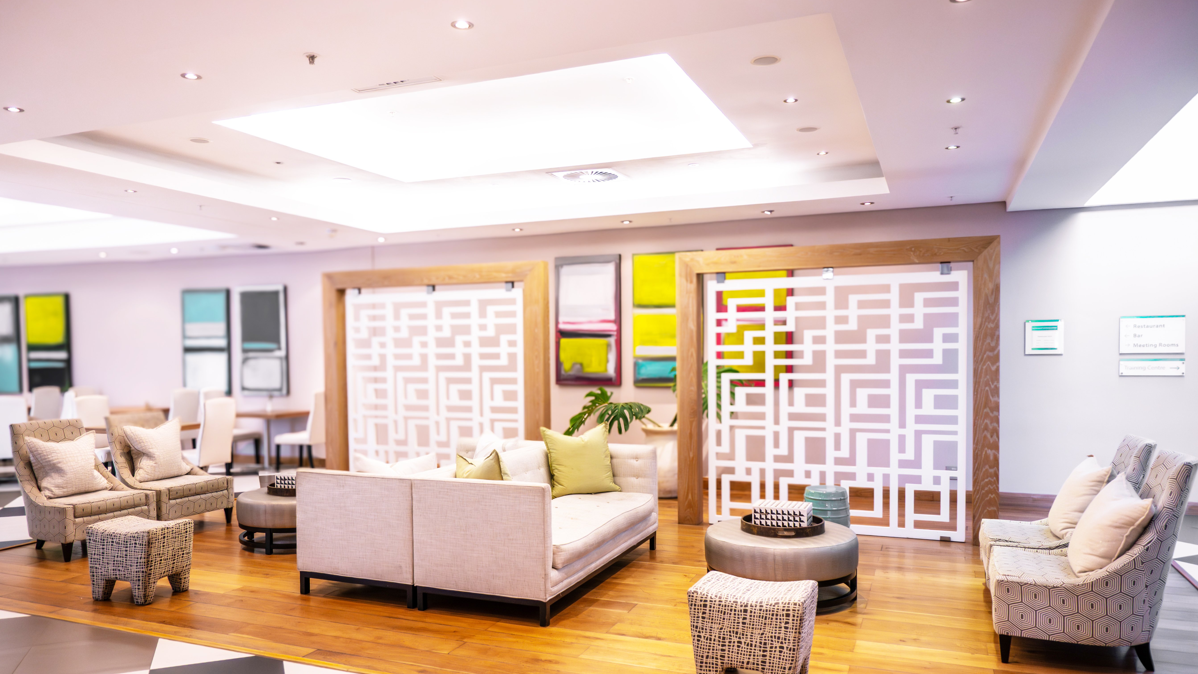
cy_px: 382
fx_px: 826
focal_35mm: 26
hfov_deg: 71.9
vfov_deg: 44.3
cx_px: 584
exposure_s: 1/125
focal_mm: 16
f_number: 3.5
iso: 1000
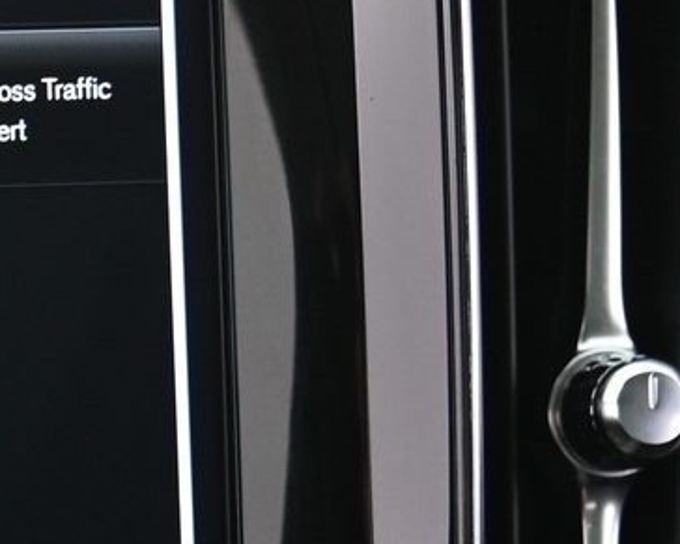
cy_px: 566
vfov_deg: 9.6
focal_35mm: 159
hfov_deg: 11.4
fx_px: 3199
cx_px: -475
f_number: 4
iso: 2000
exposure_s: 1/20
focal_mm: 38
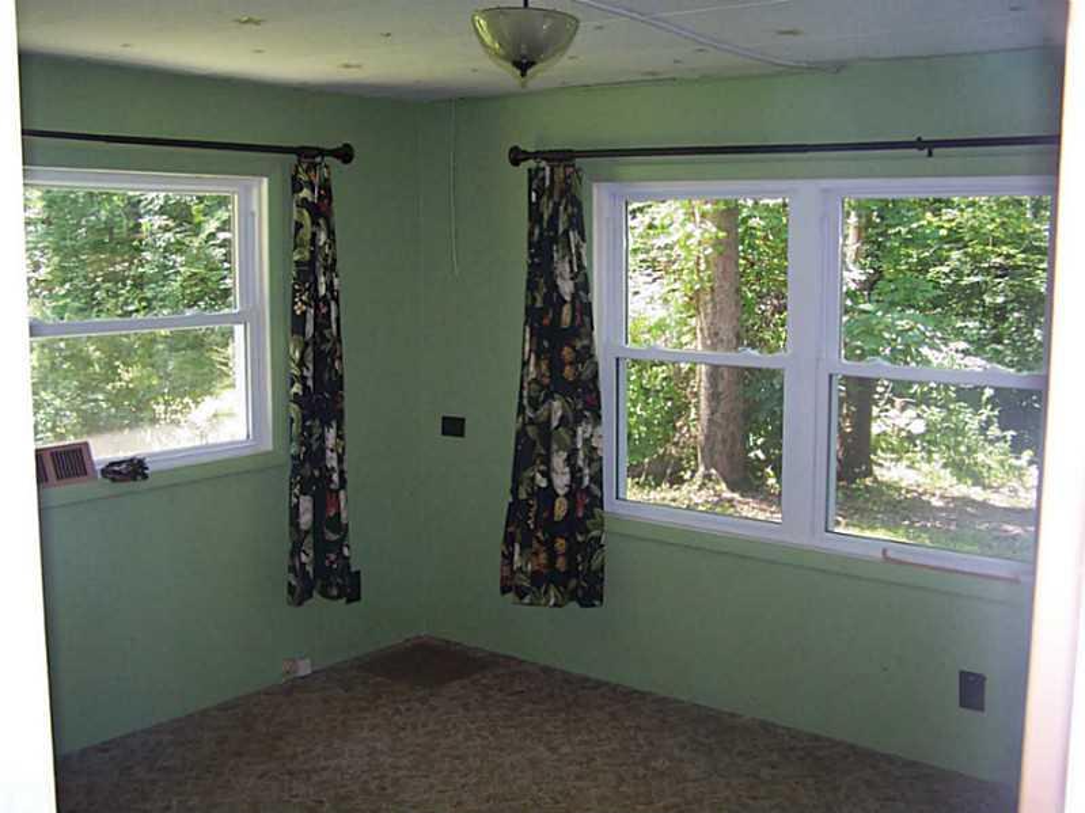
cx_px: 542
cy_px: 406
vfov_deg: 37.7
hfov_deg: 49.0
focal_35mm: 38
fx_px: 1191
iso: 140
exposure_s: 1/60
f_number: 2.8
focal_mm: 6.3
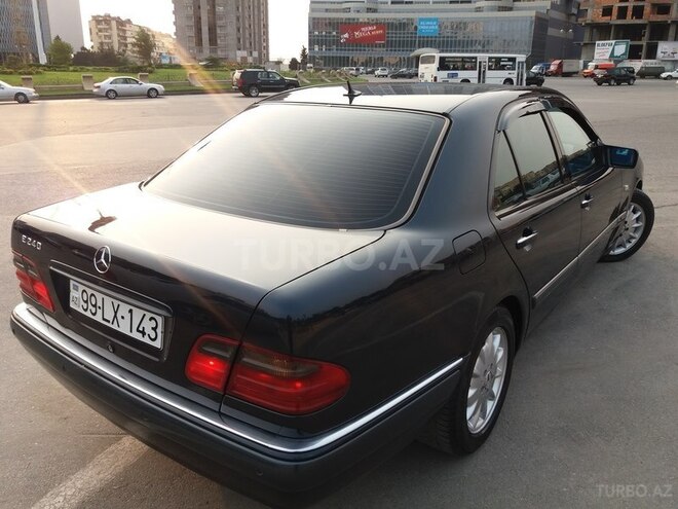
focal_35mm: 28
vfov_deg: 49.7
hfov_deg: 63.4
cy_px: 254
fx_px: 548
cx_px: 339
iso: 64
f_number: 1.9
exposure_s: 1/269
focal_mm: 3.7
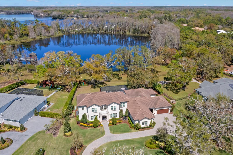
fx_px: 181
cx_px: 116
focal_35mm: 28
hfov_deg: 65.5
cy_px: 78
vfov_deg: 46.4
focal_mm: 10.26
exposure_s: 1/2000
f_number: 9
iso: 800
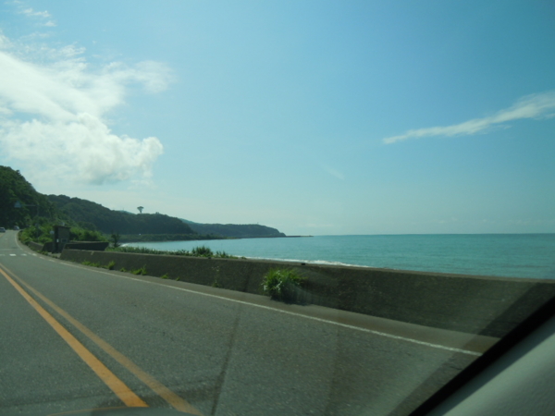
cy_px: 208
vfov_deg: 46.8
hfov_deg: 60.0
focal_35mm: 30
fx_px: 481
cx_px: 278
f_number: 7
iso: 100
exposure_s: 1/500
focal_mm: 5.4
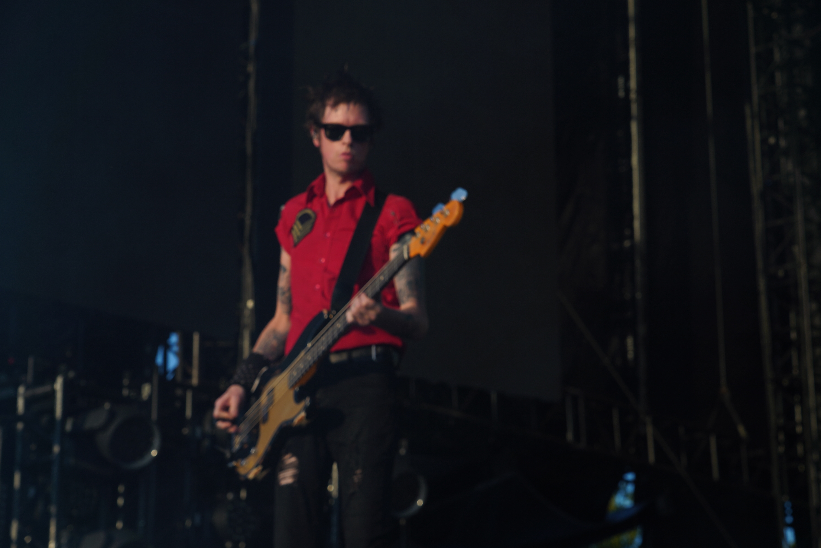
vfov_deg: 15.9
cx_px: 410
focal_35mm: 86
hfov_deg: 23.6
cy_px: 274
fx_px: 1961
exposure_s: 1/250
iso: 100
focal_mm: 86
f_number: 8
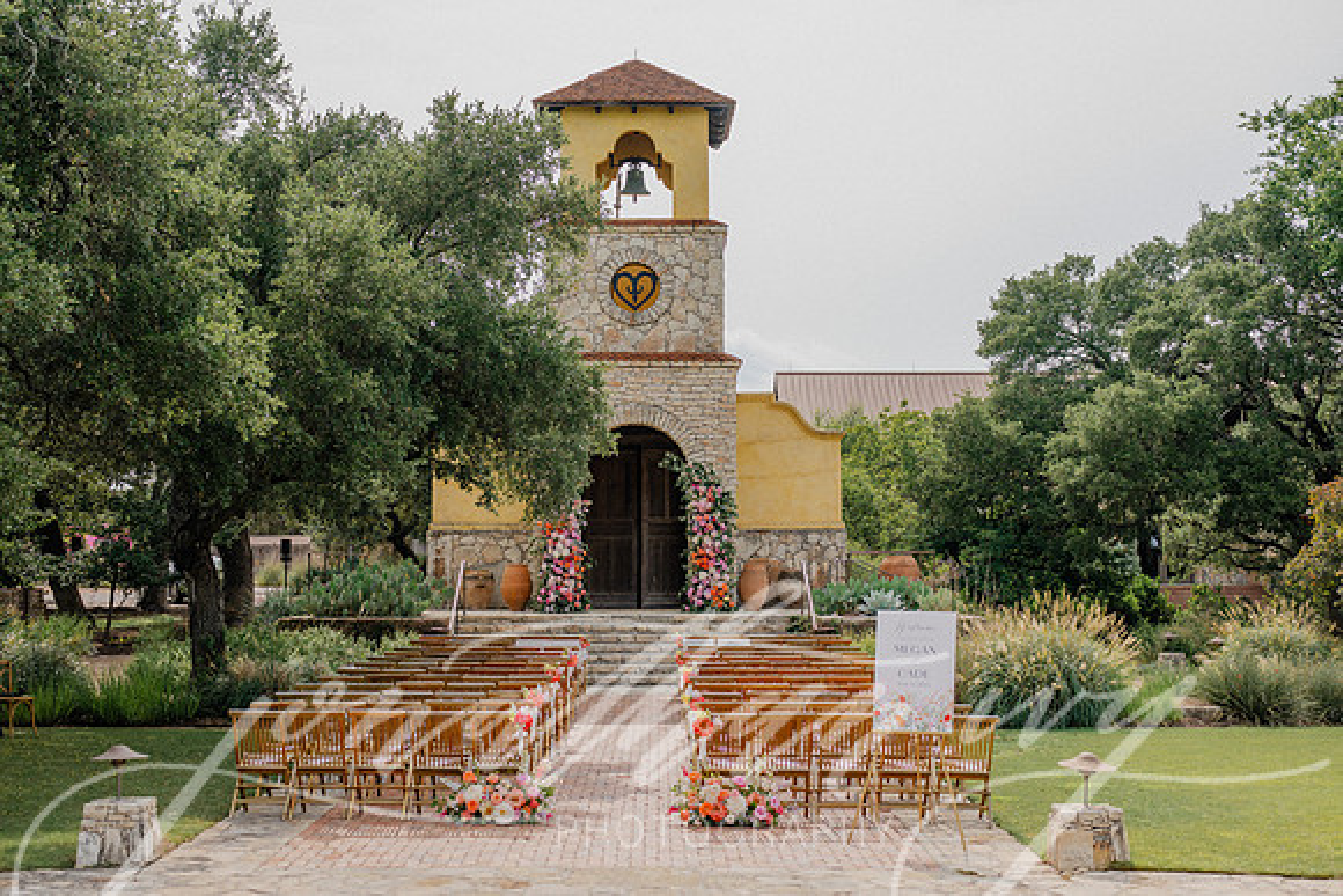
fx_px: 1866
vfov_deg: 27.0
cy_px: 448
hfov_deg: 39.6
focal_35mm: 50
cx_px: 672
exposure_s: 1/1600
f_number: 3.5
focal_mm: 50
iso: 100
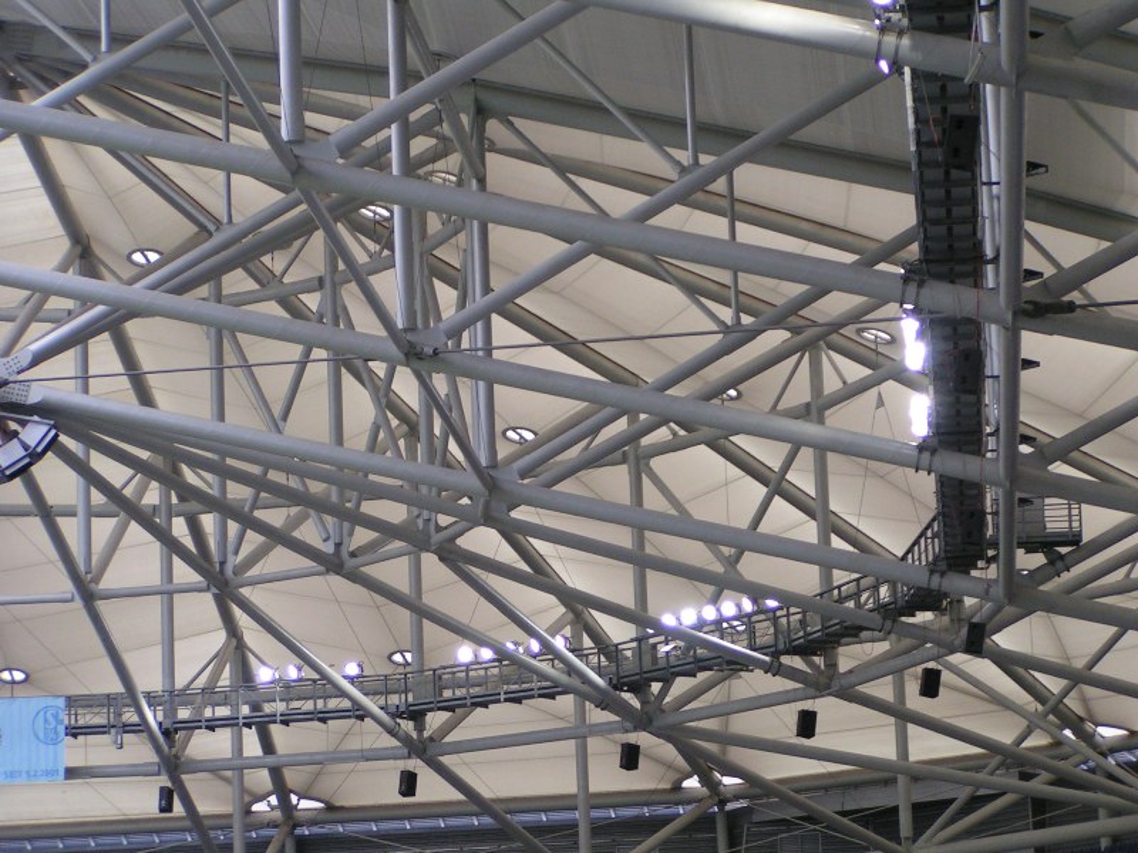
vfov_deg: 11.3
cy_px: 426
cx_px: 569
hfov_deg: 15.1
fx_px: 4307
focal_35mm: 131
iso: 100
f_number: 3.5
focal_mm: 20
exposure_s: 1/160
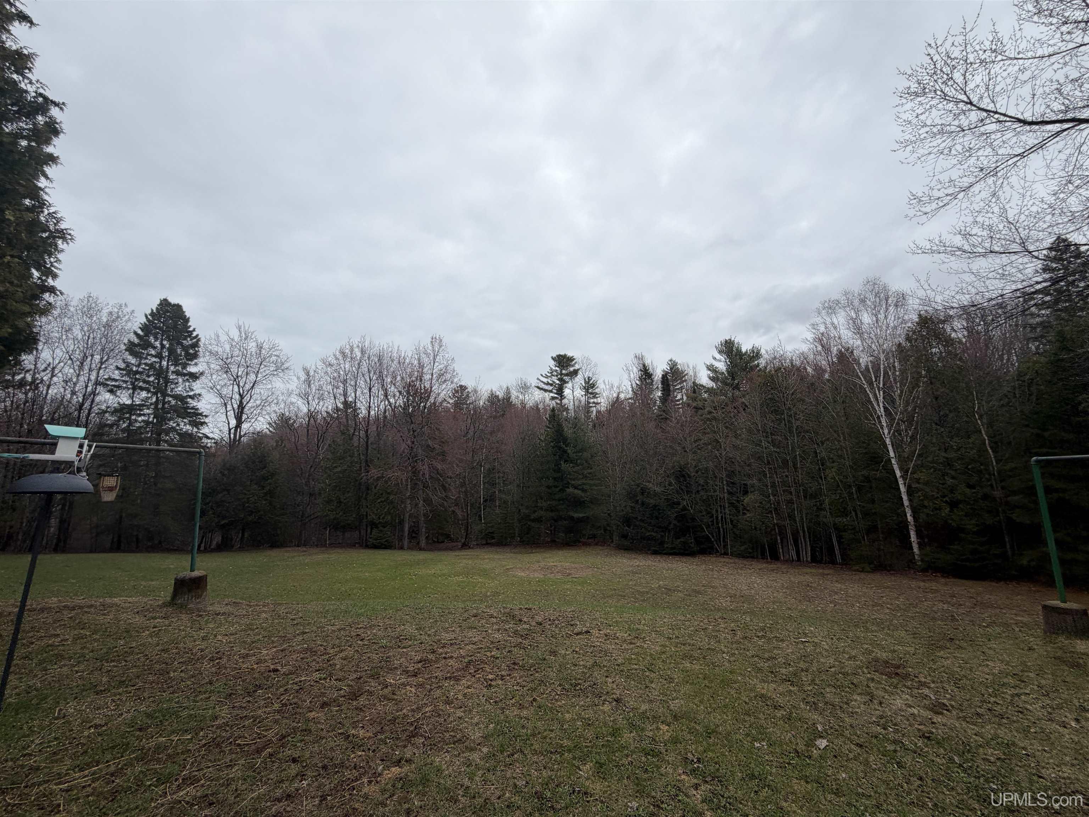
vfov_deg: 85.7
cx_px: 544
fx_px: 440
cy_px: 408
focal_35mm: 14
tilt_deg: +7.5
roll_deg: -0.4
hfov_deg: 102.1
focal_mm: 2.22
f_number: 2.2
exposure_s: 1/830
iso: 20
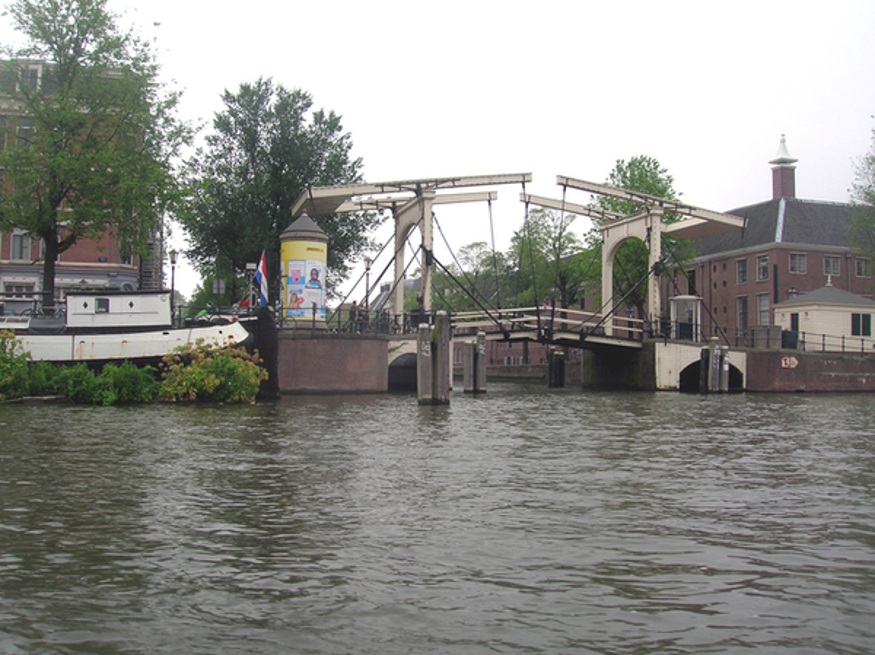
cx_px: 438
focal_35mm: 34
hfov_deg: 54.0
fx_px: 859
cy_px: 328
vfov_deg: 41.7
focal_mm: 5.7
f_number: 4.9
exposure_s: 1/154
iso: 50
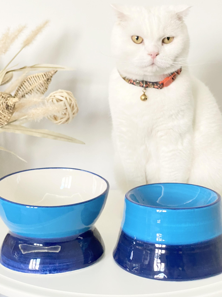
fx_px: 539
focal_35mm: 63
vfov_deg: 30.6
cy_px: 119
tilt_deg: -6.4
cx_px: 107
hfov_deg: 23.3
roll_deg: +0.5
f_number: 2
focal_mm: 6
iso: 640
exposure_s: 1/60
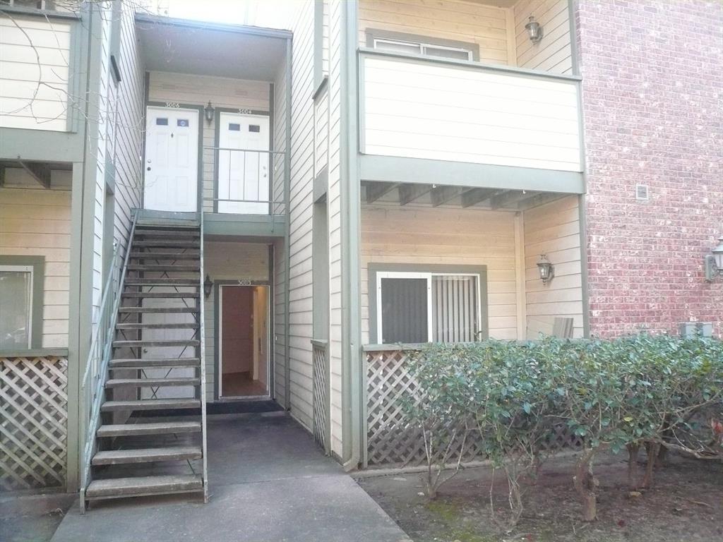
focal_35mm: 28
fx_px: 585
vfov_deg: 49.7
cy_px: 271
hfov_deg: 63.4
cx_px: 362
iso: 400
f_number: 2.8
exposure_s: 1/160
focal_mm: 4.6
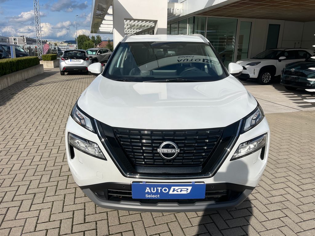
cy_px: 118
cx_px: 158
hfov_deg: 67.3
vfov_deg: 53.1
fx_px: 237
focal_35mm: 26
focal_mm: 5.1
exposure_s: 1/7353
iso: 50
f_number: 1.6
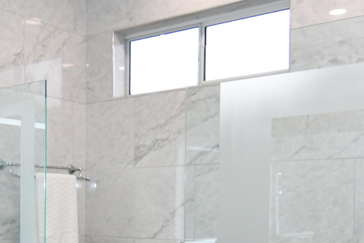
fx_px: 546
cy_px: 228
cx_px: 87
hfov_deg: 36.0
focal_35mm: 54
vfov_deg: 24.2
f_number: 4
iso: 200
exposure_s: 1/60
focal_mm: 11
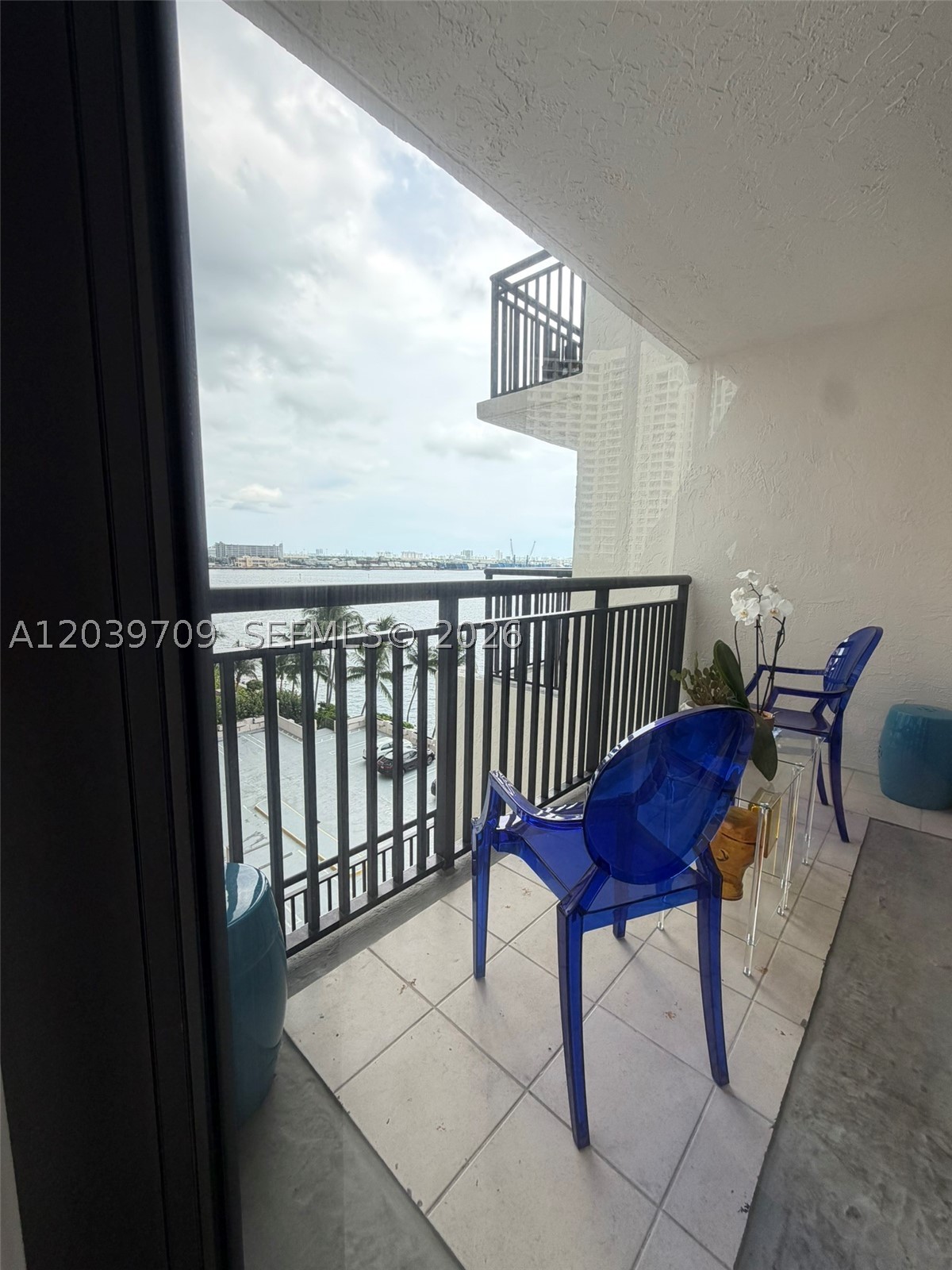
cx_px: 476
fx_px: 513
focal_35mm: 14
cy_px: 635
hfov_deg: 85.7
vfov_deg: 102.1
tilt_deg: -7.8
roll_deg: -1.1
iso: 64
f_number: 2.2
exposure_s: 1/161
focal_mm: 2.22
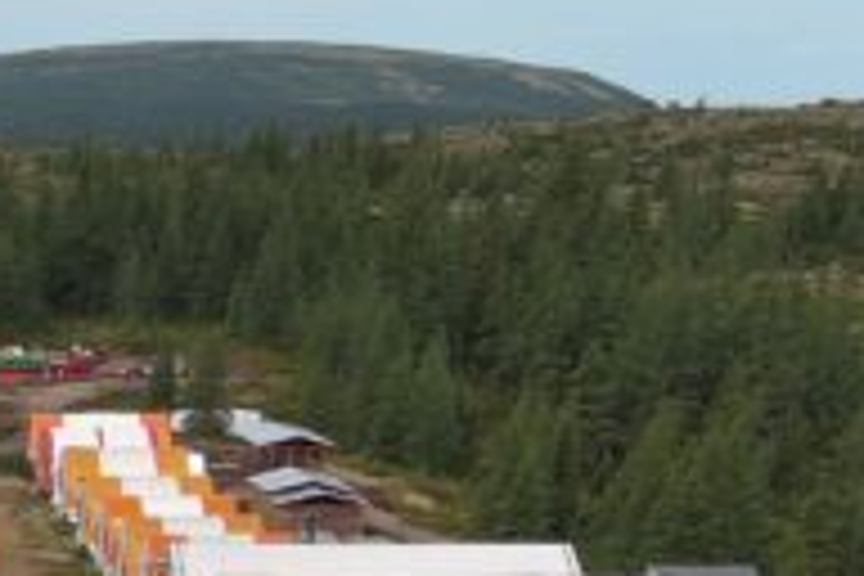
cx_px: -418
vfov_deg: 11.6
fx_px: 2784
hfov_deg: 16.2
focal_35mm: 116
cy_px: 657
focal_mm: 10.57
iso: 101
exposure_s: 1/1282
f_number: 2.8
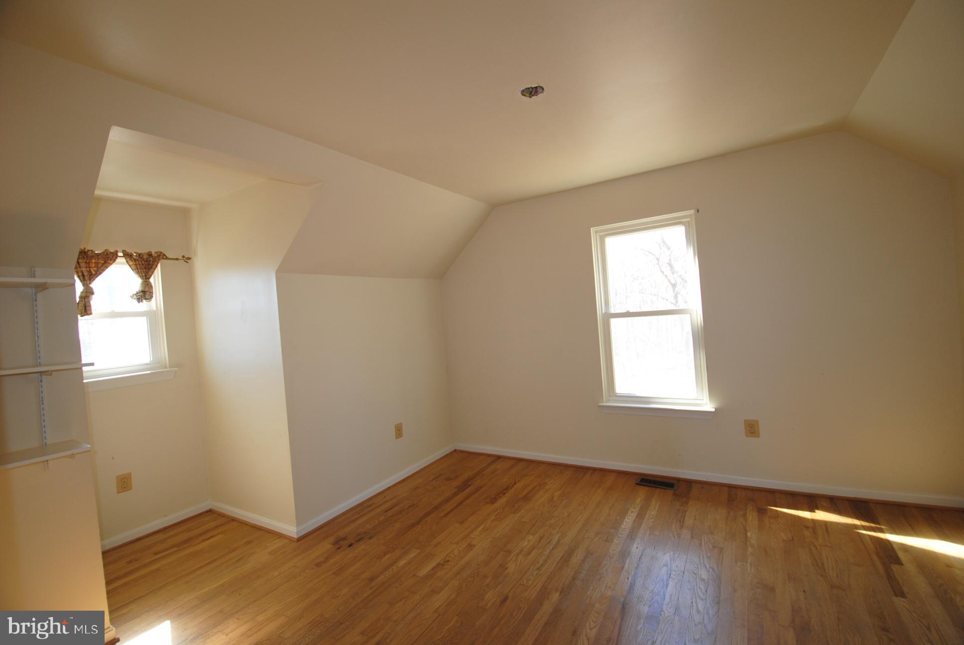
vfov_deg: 77.5
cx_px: 482
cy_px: 322
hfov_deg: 100.3
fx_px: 402
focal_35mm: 15
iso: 200
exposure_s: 1/60
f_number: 3.5
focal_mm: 10
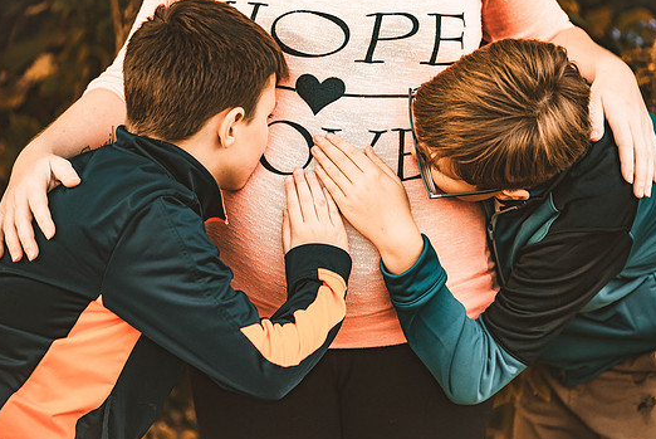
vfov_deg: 8.5
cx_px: 361
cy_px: 207
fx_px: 2936
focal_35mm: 161
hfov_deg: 12.7
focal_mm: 145
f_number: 2.8
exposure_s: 1/1250
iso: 1600
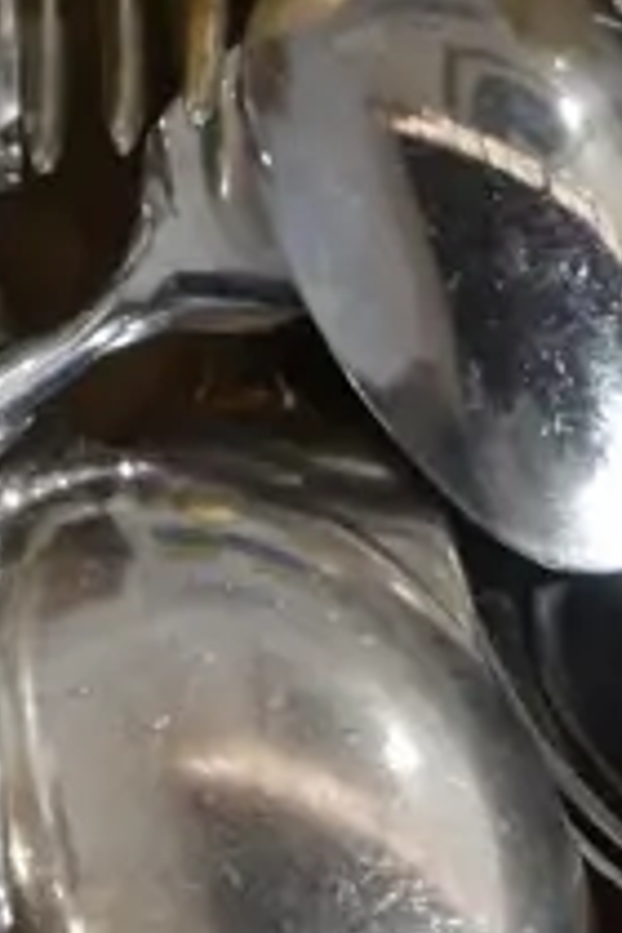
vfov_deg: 12.5
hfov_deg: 8.4
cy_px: 9
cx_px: -82
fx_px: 4198
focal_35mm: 162
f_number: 3.6
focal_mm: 16
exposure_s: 1/60
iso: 800
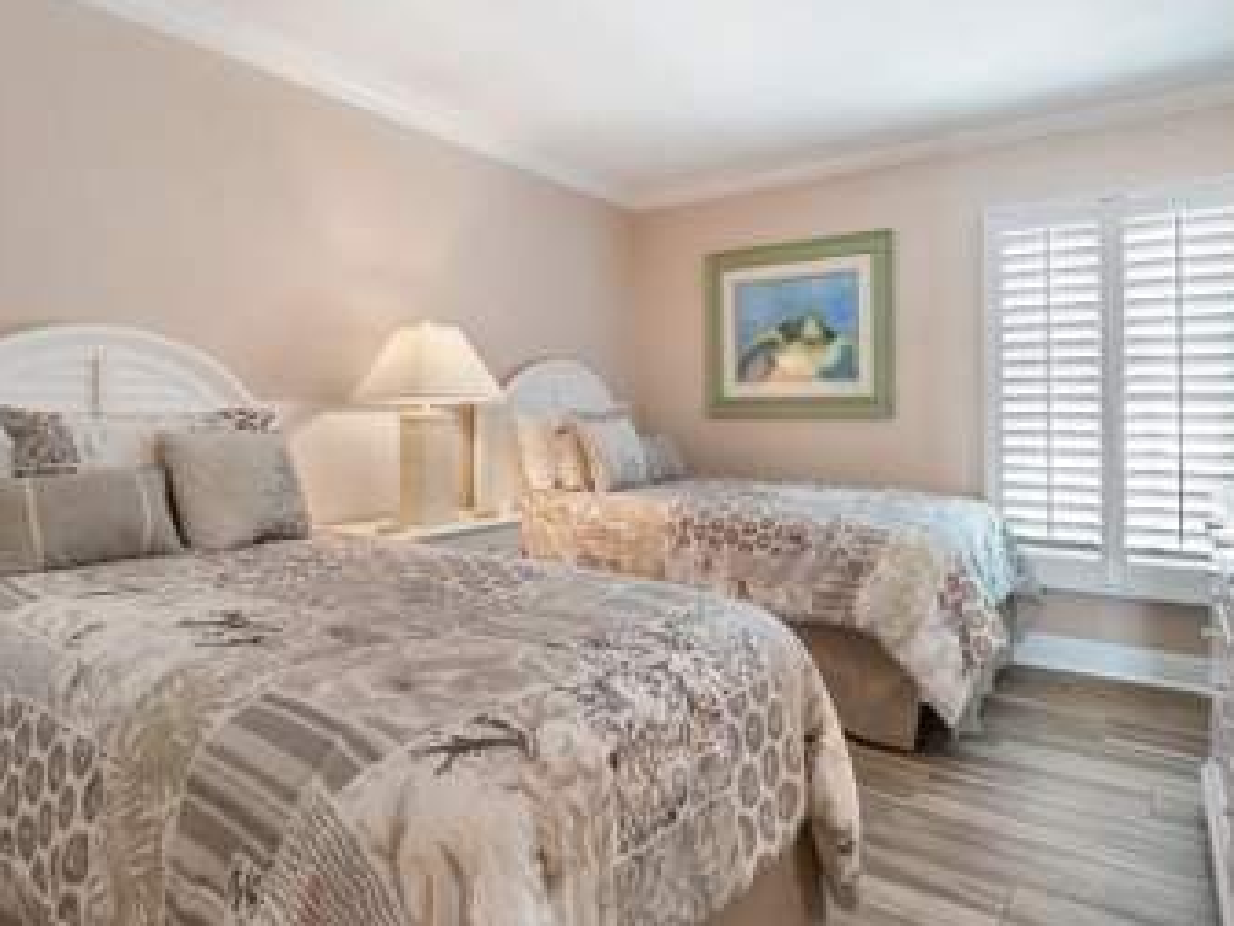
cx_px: 694
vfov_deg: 65.8
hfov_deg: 81.4
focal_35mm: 20
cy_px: 419
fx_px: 713
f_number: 7.1
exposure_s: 1/2
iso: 200
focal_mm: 7
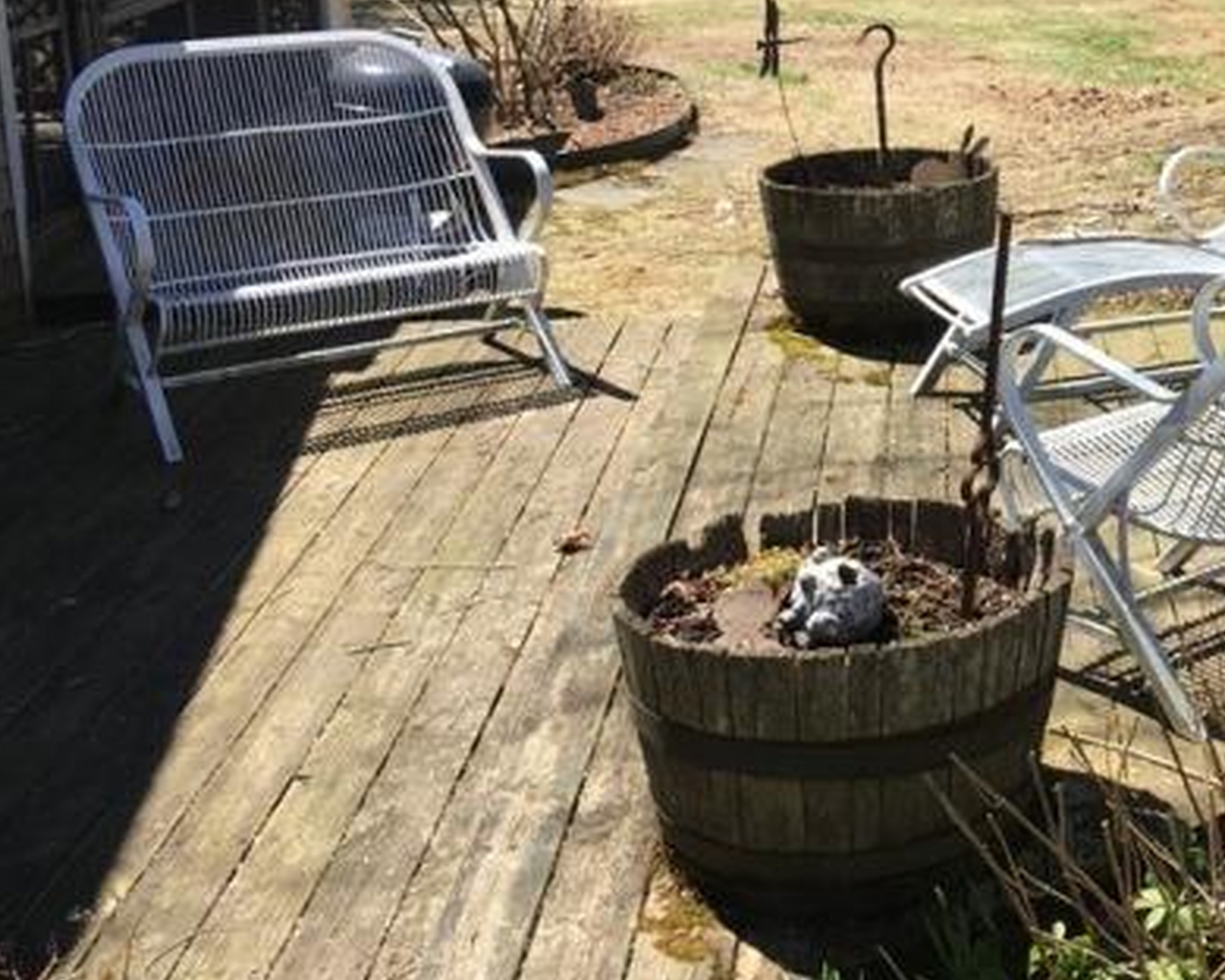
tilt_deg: -12.1
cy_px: 176
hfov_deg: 30.4
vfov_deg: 25.7
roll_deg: -0.3
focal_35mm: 58
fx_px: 2103
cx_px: 1206
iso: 25
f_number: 2.2
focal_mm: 4.15
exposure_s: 1/793
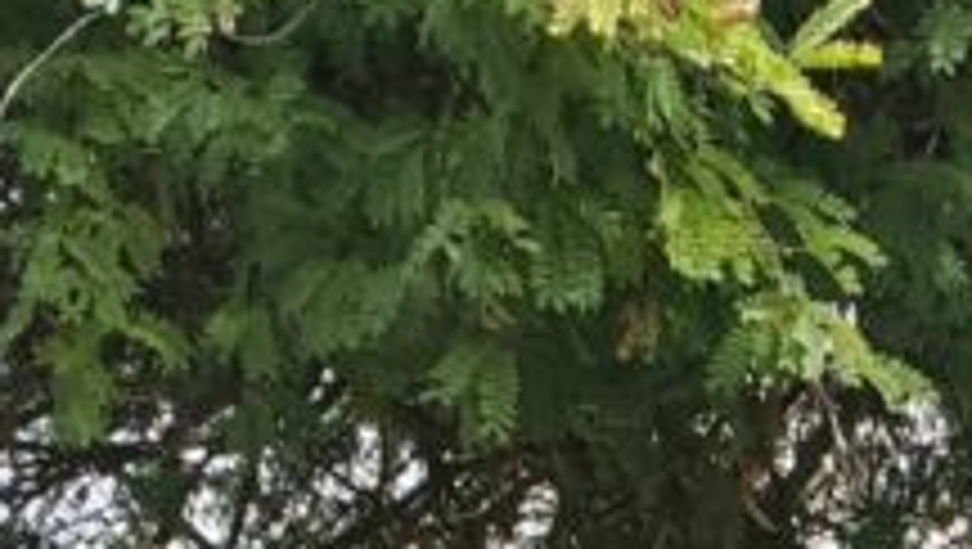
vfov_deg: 7.8
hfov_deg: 15.2
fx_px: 3457
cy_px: 1701
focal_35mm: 134
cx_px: 1314
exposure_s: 1/164
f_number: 2.4
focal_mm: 4.3
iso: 50
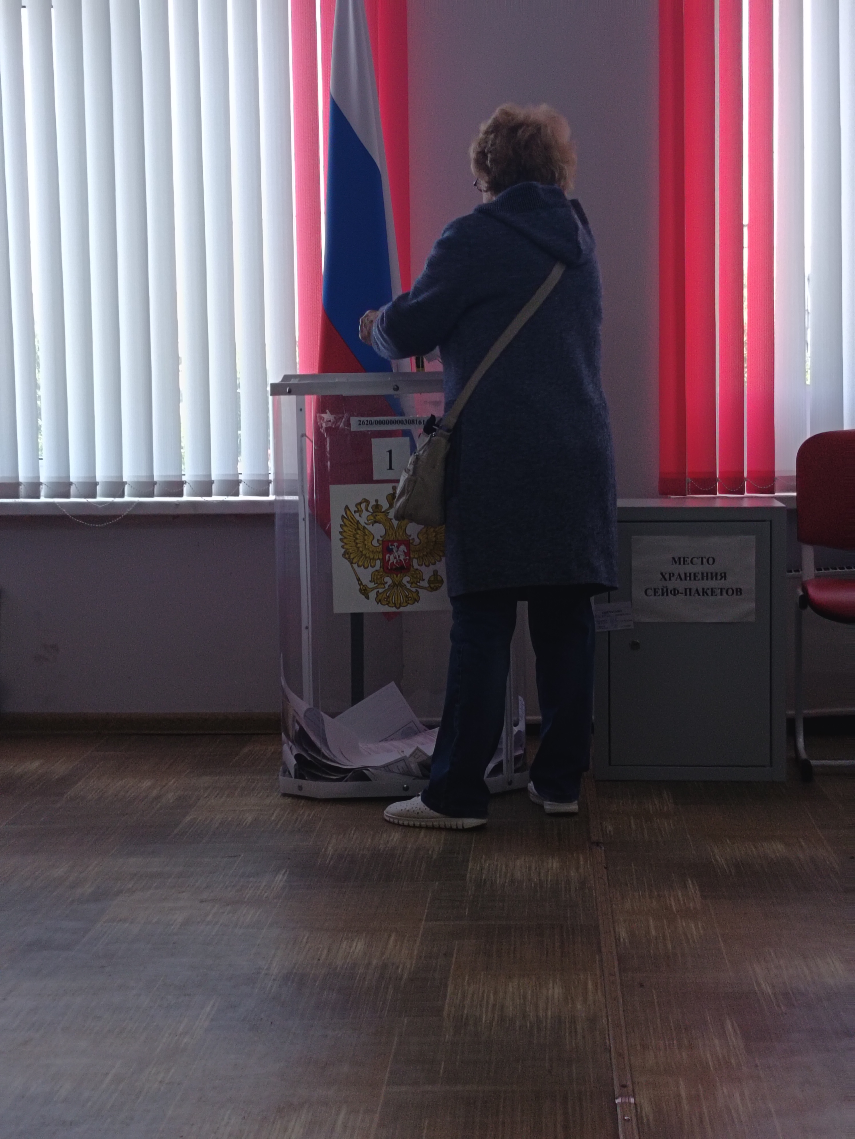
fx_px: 2371
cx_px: 428
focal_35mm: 72
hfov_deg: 20.4
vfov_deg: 27.0
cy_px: 570
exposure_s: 1/100
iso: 280
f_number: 1.75
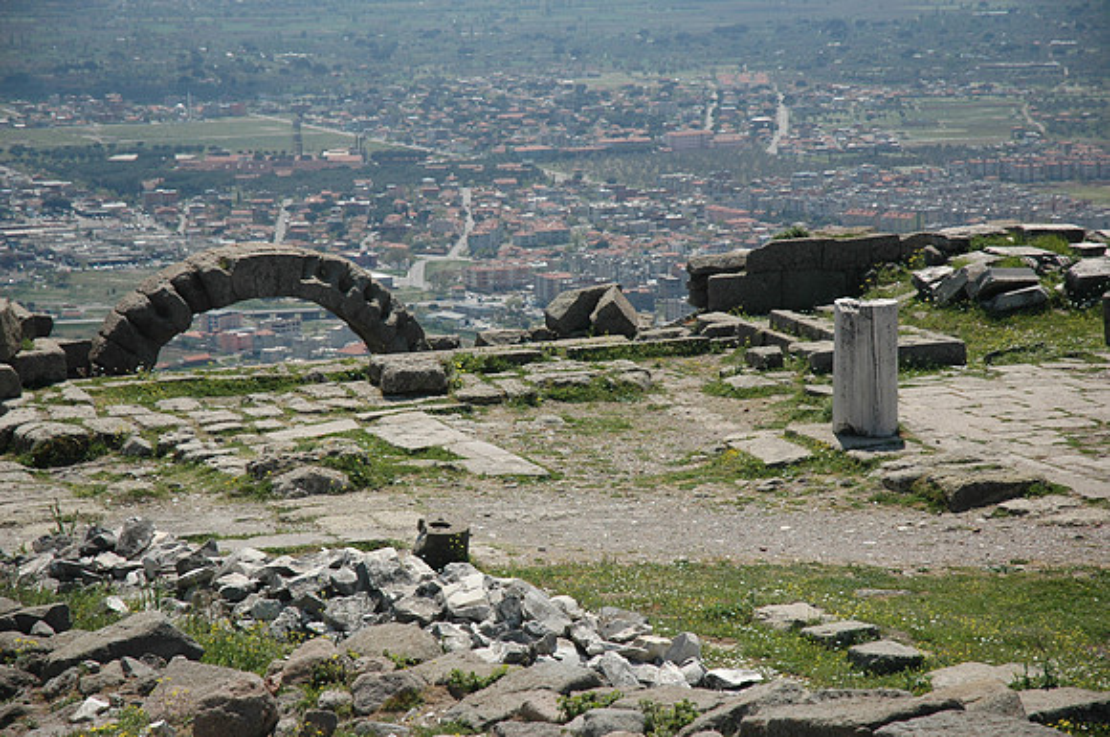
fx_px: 3233
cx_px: 555
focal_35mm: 105
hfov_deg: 19.5
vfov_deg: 13.0
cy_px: 368
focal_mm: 70
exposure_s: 1/1250
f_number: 5
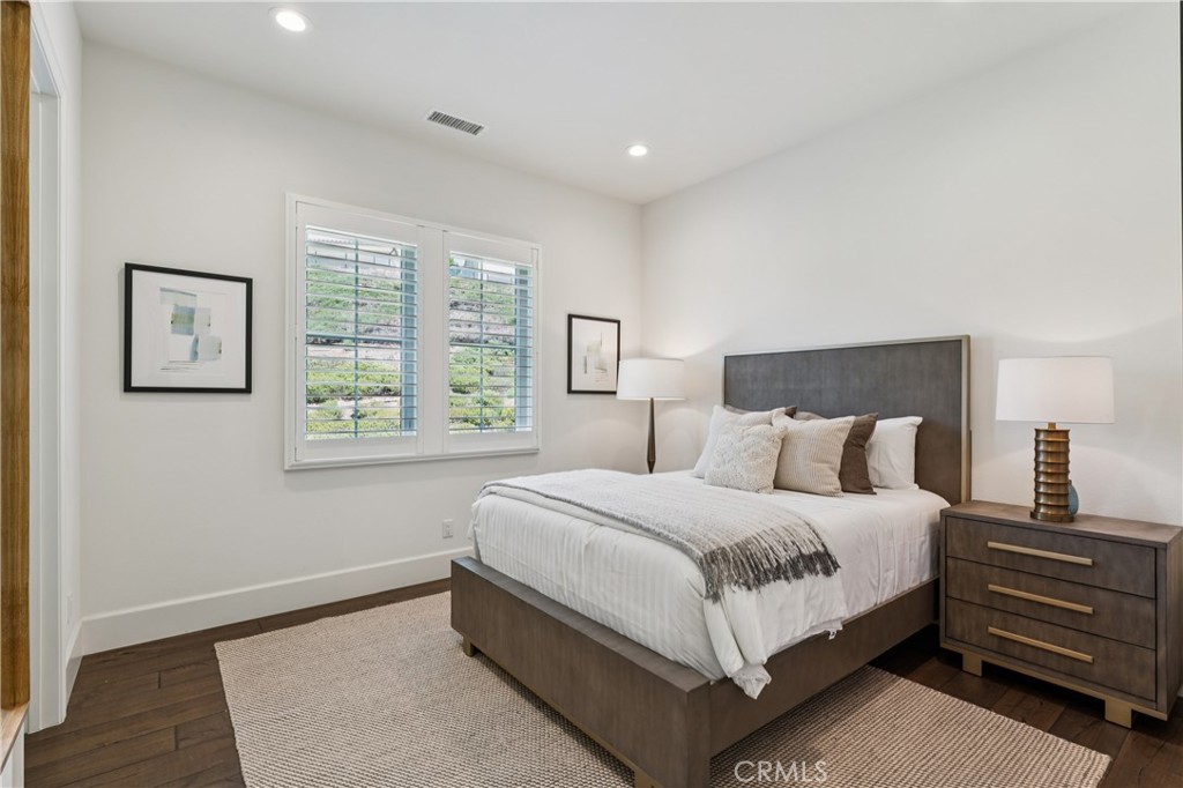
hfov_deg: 94.3
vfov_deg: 71.4
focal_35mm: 17
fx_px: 549
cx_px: 592
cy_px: 394
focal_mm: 16.7
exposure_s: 1/3.33
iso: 100
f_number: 13
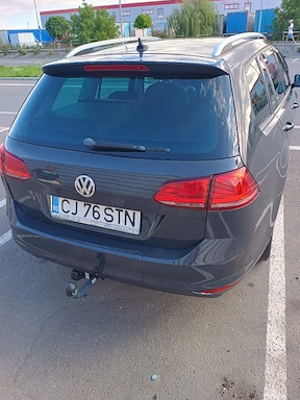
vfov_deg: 69.4
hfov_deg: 54.9
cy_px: 203
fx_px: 289
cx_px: 151
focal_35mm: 25
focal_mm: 5.89
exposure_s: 1/244
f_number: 1.4
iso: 100
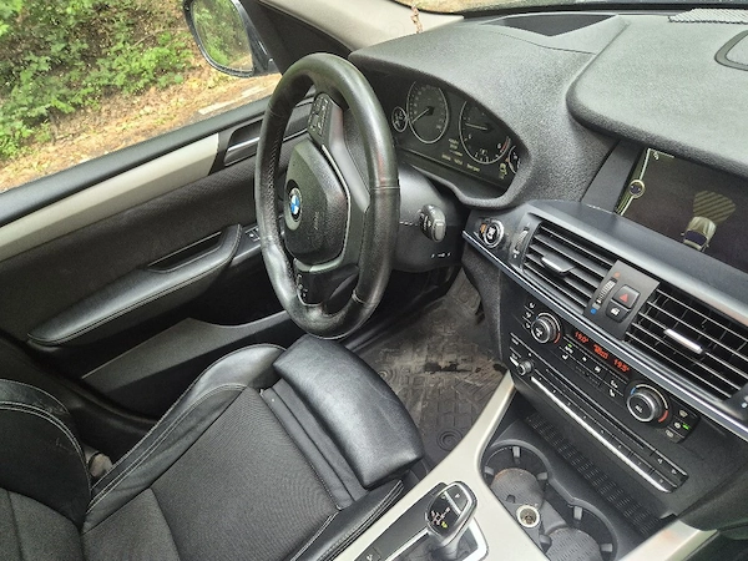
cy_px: 280
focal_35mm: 23
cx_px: 374
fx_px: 497
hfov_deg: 73.9
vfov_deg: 58.9
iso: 400
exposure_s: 1/100
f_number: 1.8
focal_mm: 5.4
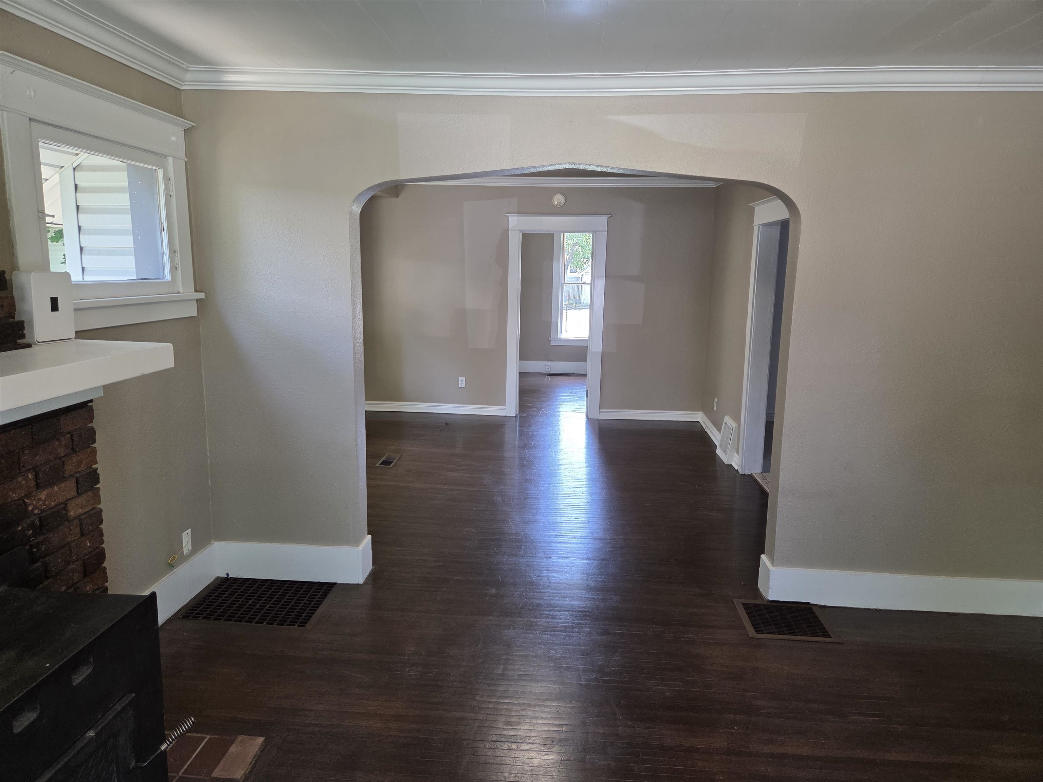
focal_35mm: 23
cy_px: 391
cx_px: 522
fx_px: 693
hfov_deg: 73.9
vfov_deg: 58.9
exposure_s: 1/120
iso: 200
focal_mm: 5.4
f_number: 1.8
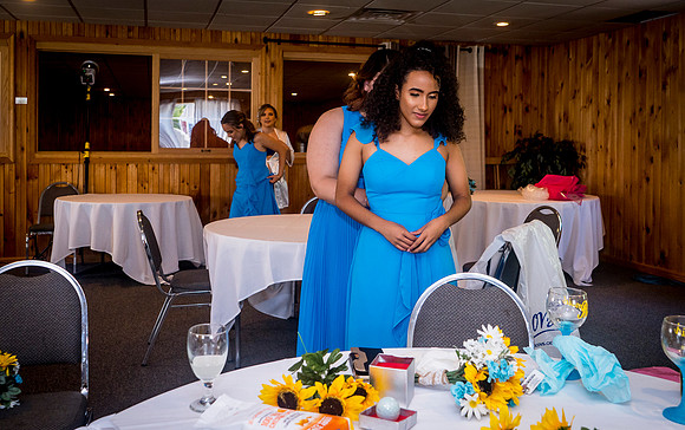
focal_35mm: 36
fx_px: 667
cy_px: 153
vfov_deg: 35.5
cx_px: 339
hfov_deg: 54.4
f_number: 5.6
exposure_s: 1/100
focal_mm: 28
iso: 1000
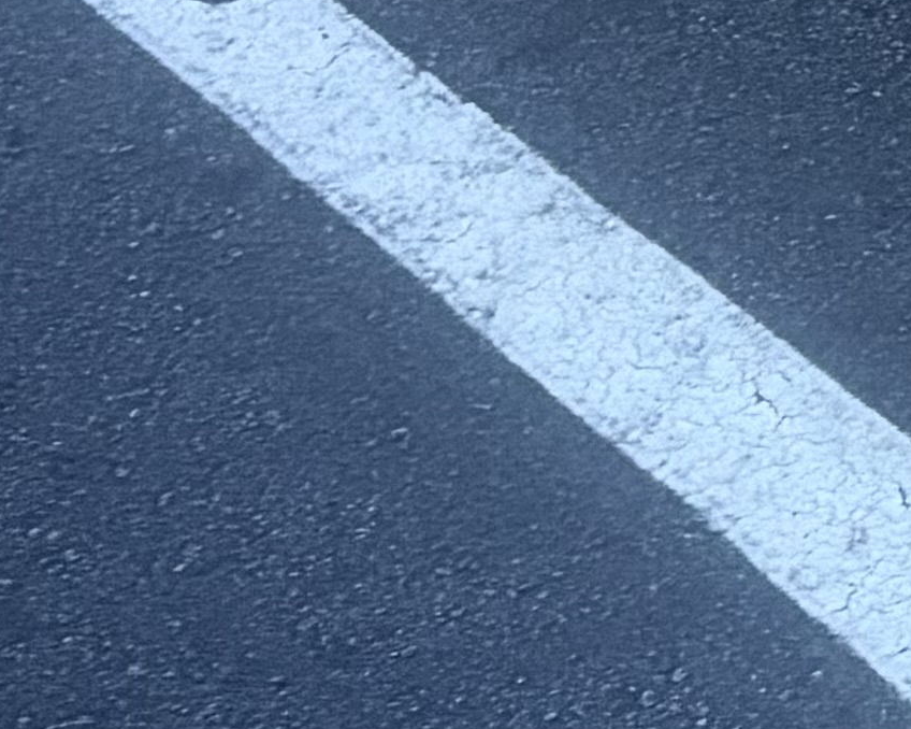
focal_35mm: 171
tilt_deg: -19.7
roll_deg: +6.4
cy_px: -1272
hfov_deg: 10.7
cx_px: 1500
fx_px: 4609
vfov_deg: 8.0
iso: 400
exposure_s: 1/60
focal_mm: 5.96
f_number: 1.6
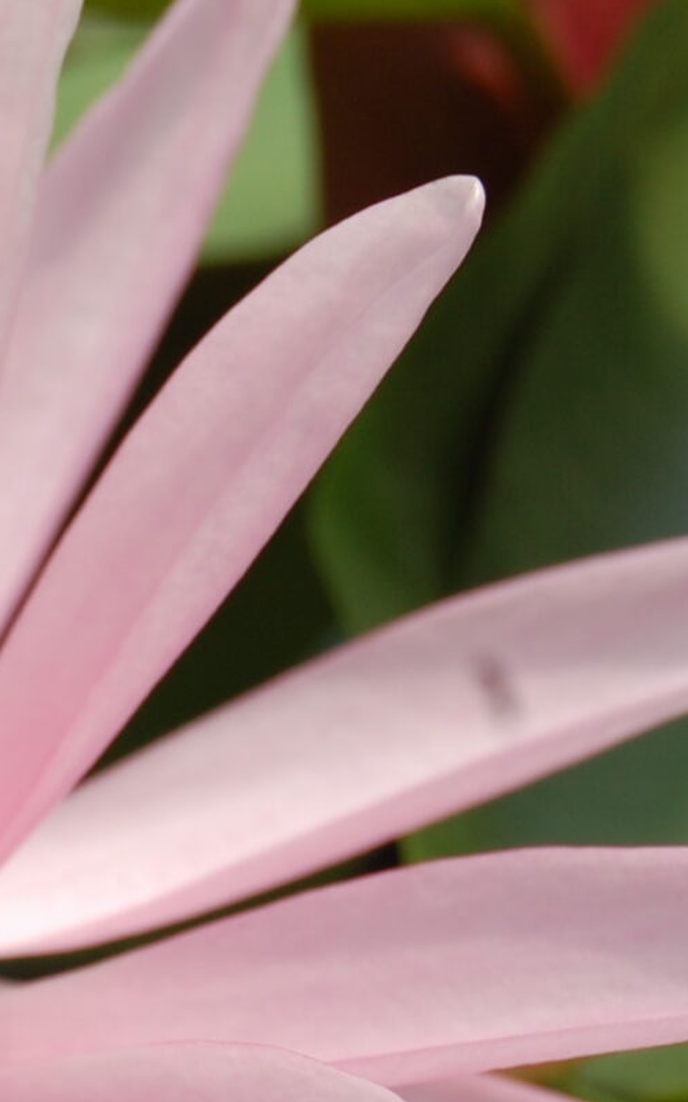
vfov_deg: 7.8
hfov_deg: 4.9
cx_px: -235
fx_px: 8066
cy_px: 887
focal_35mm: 269
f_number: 9
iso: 200
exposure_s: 1/320
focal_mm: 55
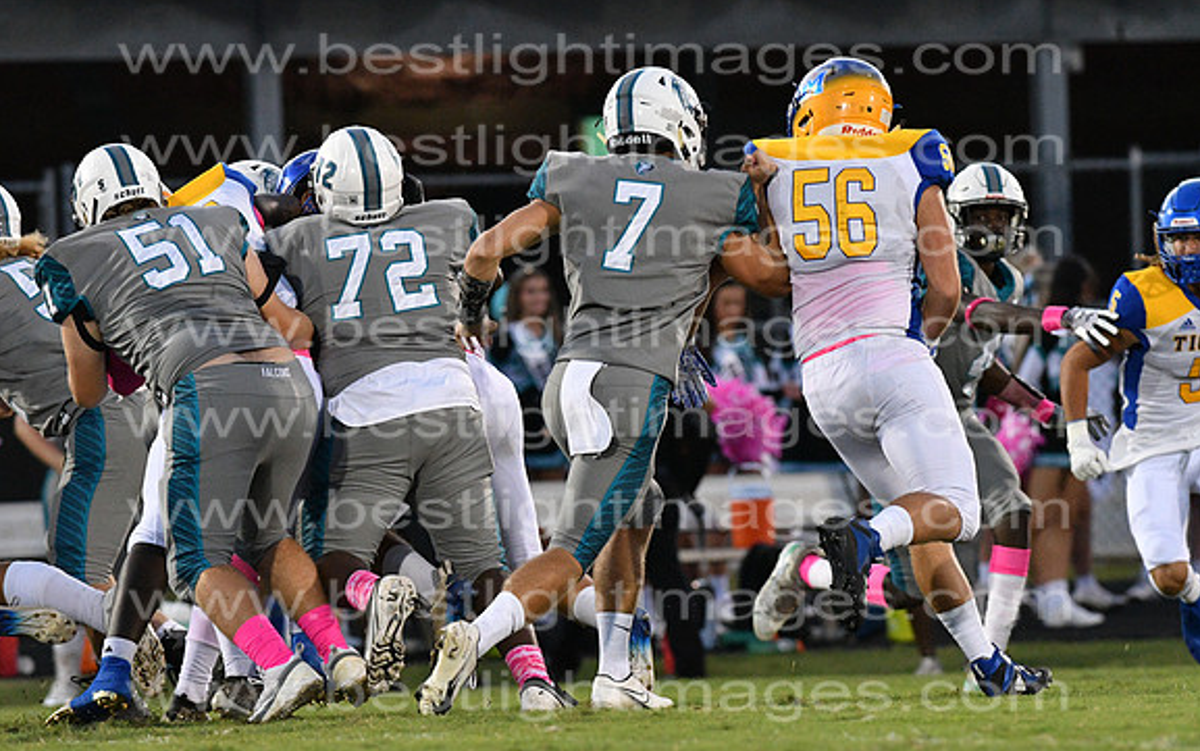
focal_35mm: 461
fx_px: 15081
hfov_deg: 4.6
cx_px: 599
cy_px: 378
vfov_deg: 2.9
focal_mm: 300
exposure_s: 1/1000
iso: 6400
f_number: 5.6
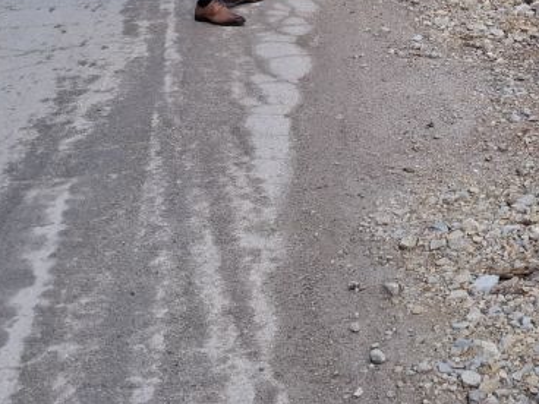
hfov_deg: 25.2
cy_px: -198
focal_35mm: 75
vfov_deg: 17.7
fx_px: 1168
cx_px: 488
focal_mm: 5.54
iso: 50
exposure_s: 1/435
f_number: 1.8
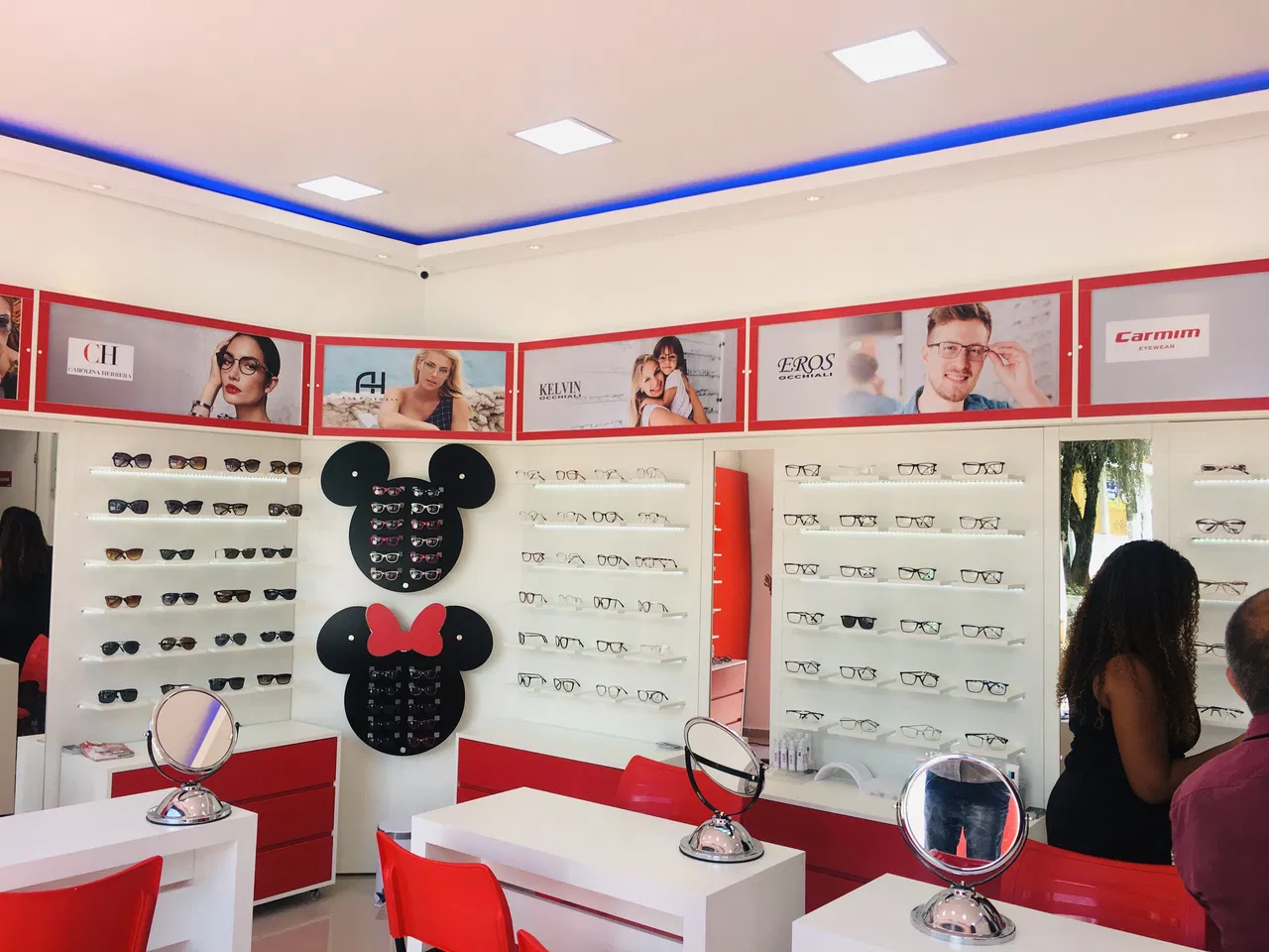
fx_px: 1063
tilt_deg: +3.7
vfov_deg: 48.2
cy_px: 476
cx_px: 634
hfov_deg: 61.7
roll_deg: +0.3
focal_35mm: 29
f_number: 2.2
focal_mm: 4.15
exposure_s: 1/212
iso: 25
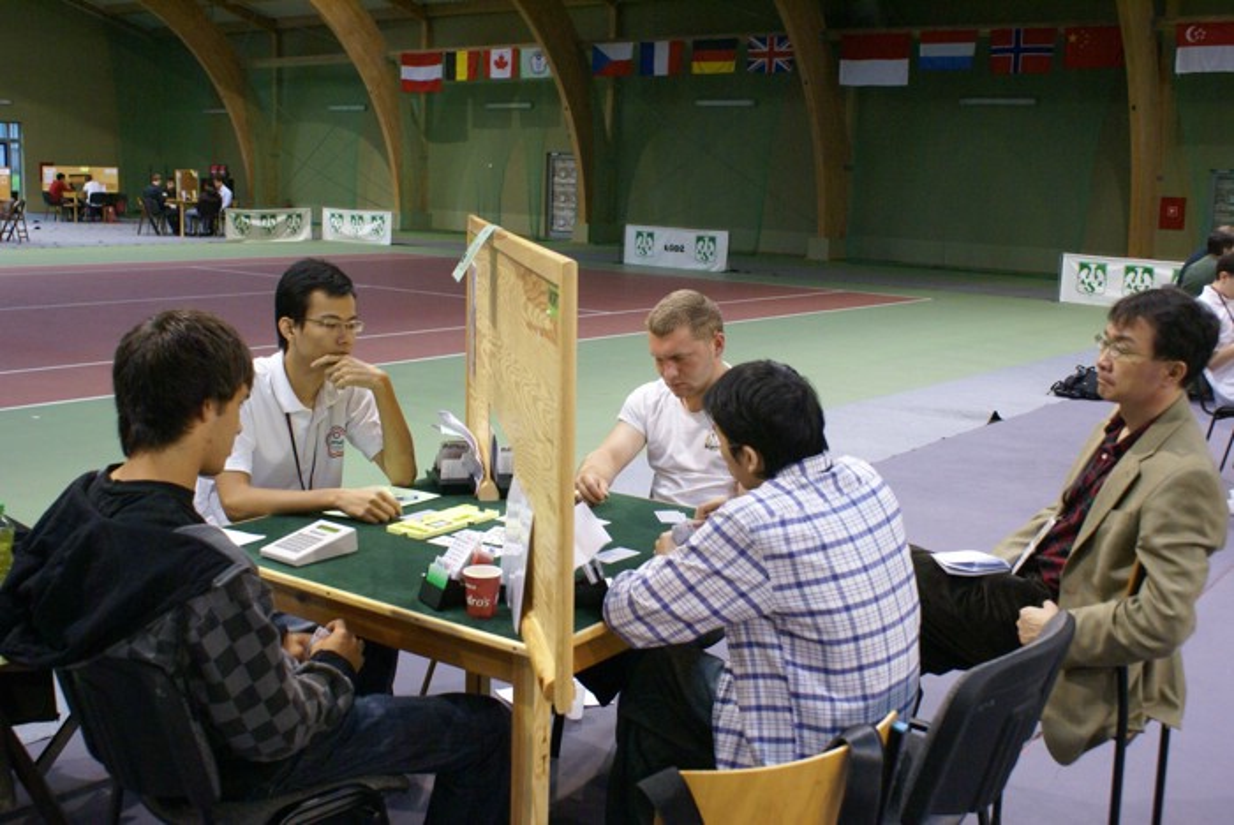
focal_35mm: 39
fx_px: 1338
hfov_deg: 49.5
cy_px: 412
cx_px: 617
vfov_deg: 34.3
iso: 800
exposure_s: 1/30
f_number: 5.6
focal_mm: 26
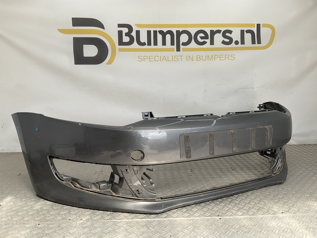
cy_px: 119
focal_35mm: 29
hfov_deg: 61.7
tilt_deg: -6.4
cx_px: 158
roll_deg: -1.5
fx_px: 266
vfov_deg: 48.2
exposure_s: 1/403
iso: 16
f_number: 1.8
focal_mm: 3
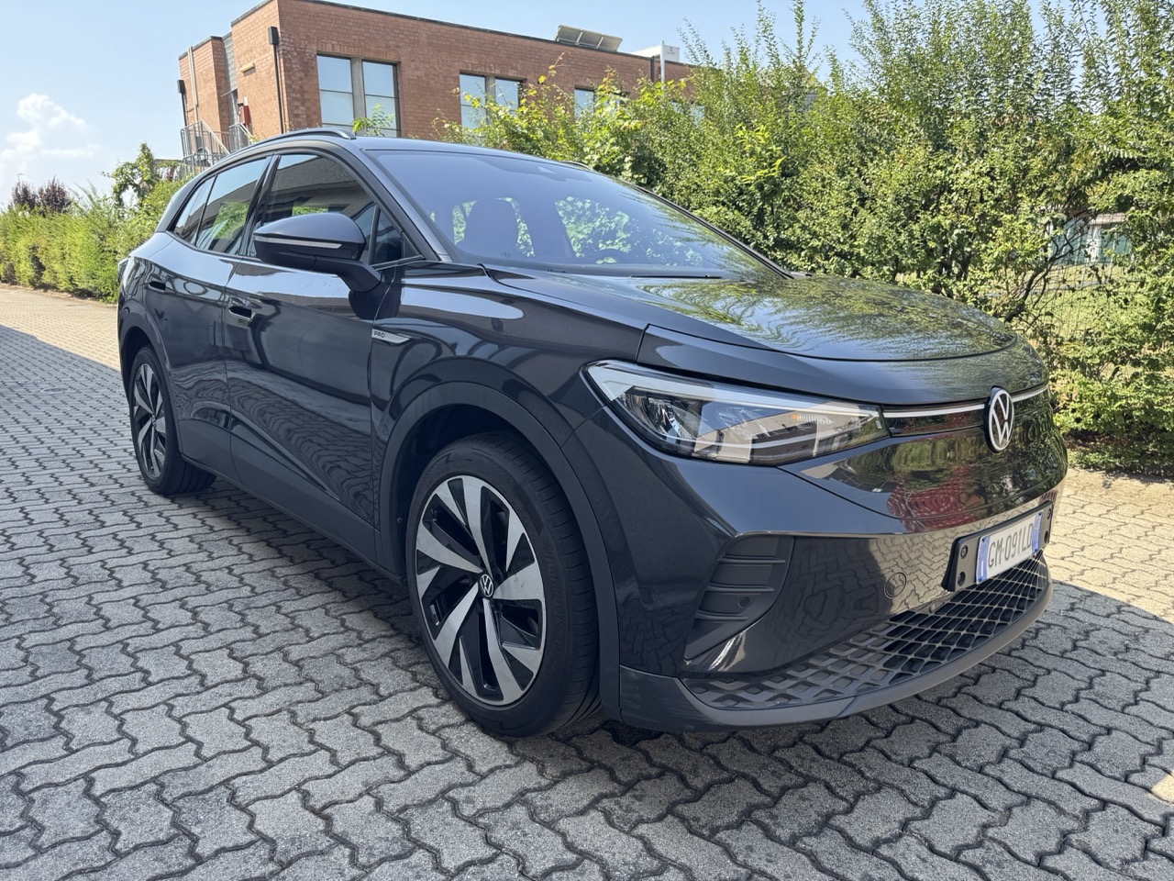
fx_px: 814
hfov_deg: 71.6
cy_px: 440
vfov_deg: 56.8
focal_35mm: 24
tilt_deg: -11.2
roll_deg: +1.7
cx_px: 587
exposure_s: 1/832
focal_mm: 6.76
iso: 80
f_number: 1.78
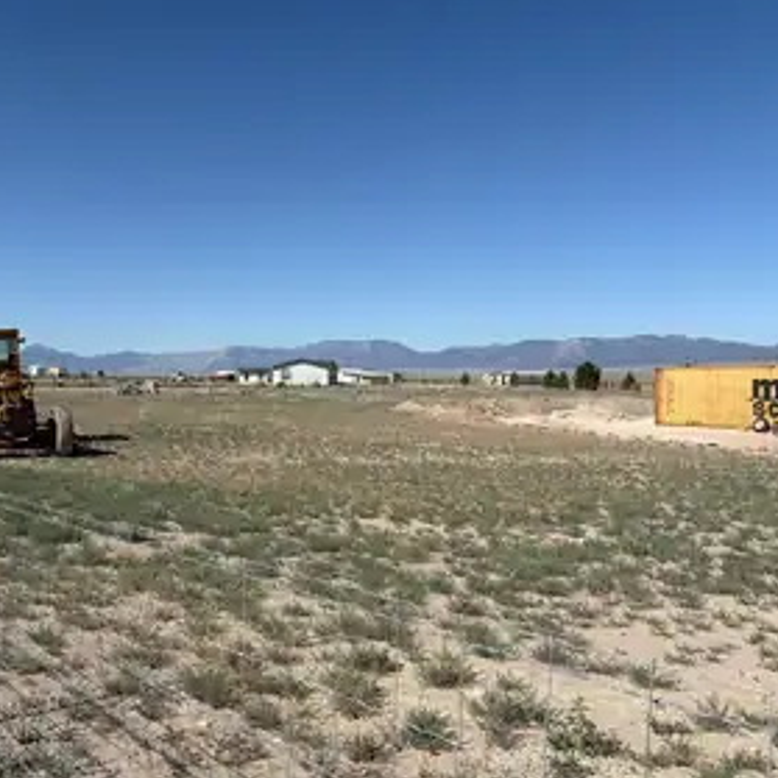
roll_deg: -0.2
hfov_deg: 49.1
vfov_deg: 49.7
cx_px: 273
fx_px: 839
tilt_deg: -2.8
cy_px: 396
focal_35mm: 33
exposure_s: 1/6329
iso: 50
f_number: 1.6
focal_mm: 5.96
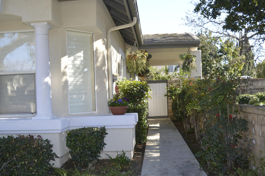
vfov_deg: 37.6
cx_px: 136
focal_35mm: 35
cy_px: 105
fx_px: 257
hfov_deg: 54.5
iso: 100
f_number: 4
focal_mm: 18
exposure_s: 1/160
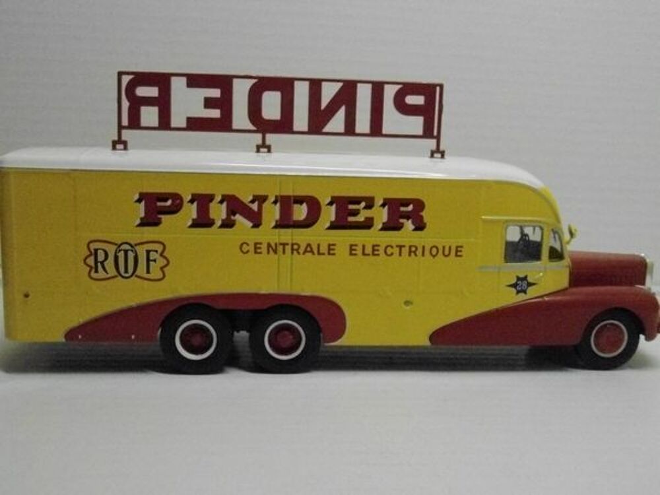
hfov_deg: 50.1
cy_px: 248
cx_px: 330
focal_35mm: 37
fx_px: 705
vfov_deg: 38.7
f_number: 3.2
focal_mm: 6.7
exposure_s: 1/160
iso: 1600
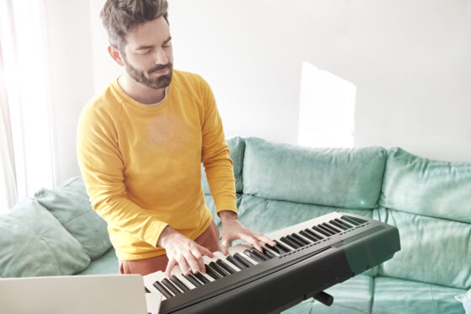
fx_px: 458
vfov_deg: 37.9
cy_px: 157
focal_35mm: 35
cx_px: 236
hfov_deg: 54.4
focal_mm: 23
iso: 400
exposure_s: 1/180
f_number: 2.8
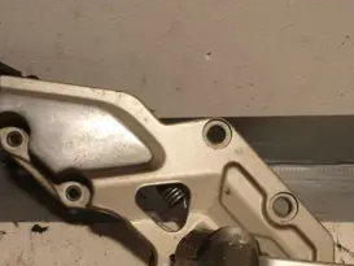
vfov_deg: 24.7
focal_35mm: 58
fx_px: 593
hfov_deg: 33.1
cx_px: 207
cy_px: 224
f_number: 2.8
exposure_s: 1/50
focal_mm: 5.5
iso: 80
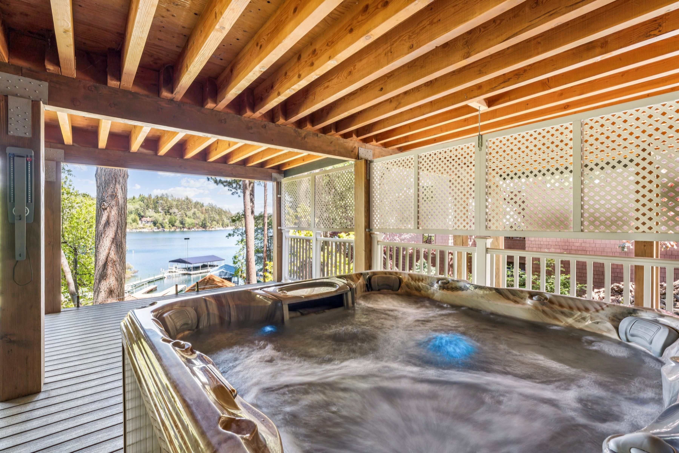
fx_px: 309
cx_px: 340
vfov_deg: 72.4
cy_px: 226
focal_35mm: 16
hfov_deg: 95.3
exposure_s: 1/6
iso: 100
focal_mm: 16.4
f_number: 13
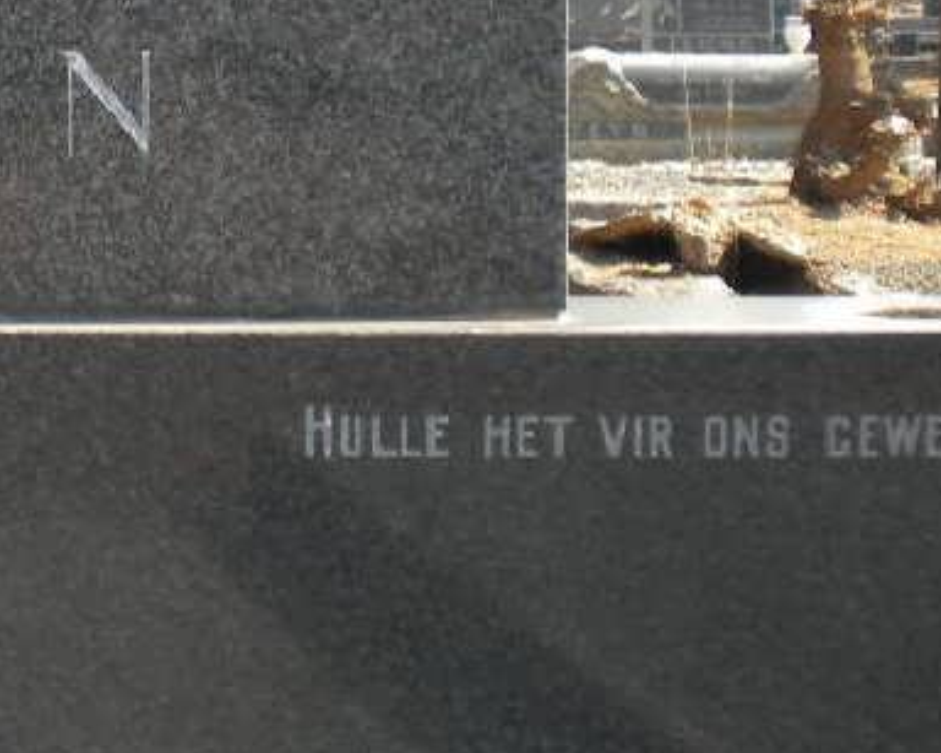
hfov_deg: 14.4
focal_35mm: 125
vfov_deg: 12.2
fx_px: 3480
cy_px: -15
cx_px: -473
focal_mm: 7.4
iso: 80
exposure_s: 1/140
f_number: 4.9
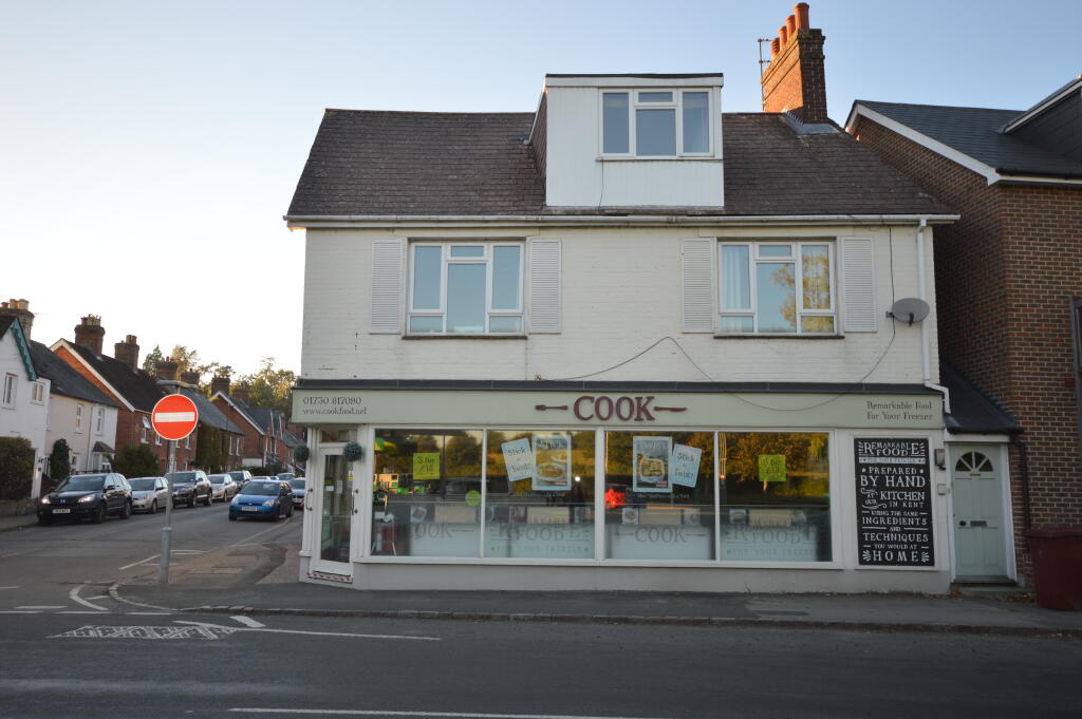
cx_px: 541
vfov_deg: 43.5
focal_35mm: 30
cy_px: 360
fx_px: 901
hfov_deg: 62.0
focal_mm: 20
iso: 160
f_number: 5.6
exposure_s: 1/125
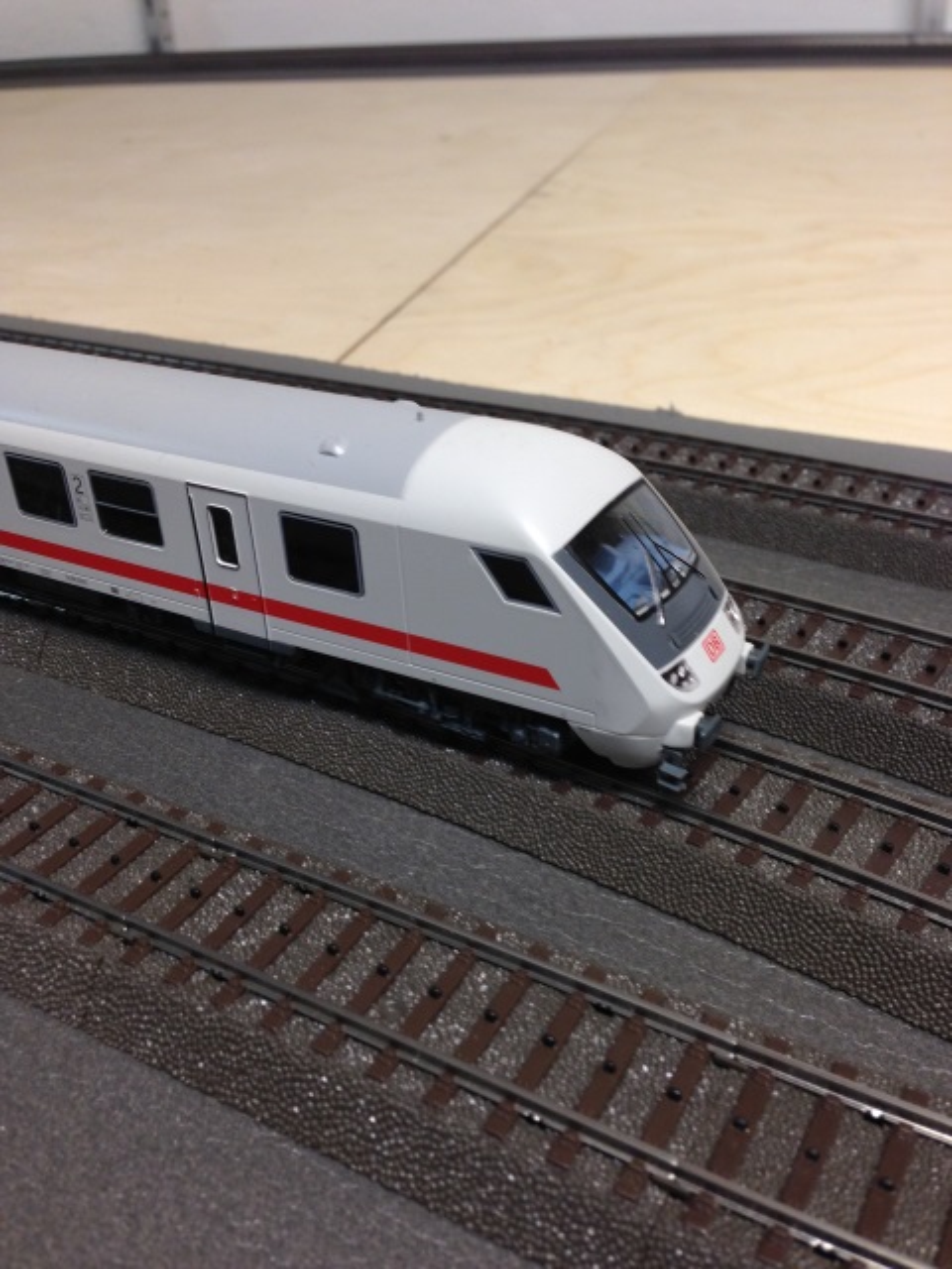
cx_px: 476
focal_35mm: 33
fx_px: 1210
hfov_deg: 42.9
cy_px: 634
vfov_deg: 55.4
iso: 64
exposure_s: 1/20
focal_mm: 4.12
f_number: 2.4
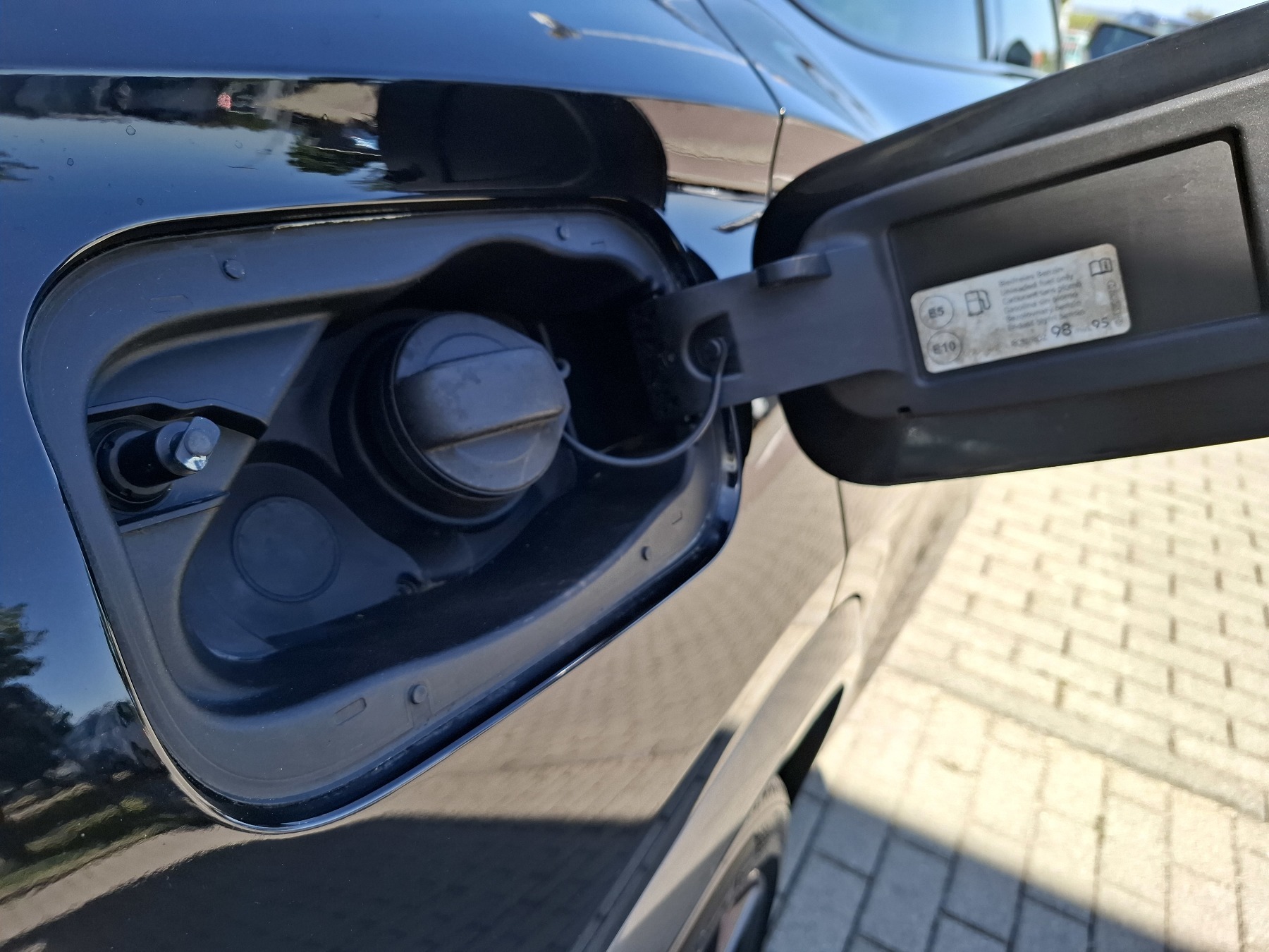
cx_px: 634
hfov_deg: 73.9
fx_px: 843
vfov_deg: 58.9
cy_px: 476
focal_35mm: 23
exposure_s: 1/611
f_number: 1.8
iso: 50
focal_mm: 5.54
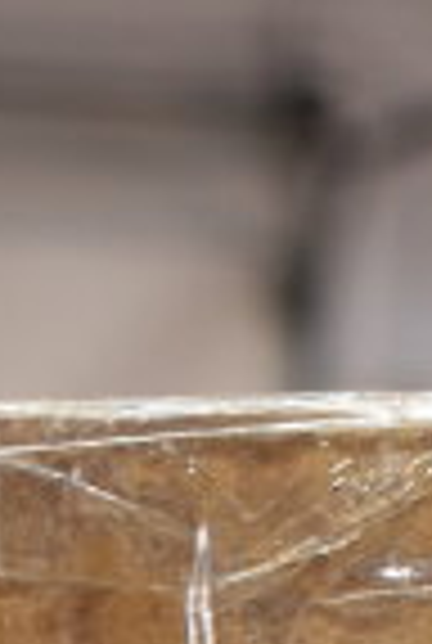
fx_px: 5141
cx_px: -387
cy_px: 1624
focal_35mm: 287
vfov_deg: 6.7
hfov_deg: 4.7
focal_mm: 30
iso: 360
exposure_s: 1/50
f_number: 4.2
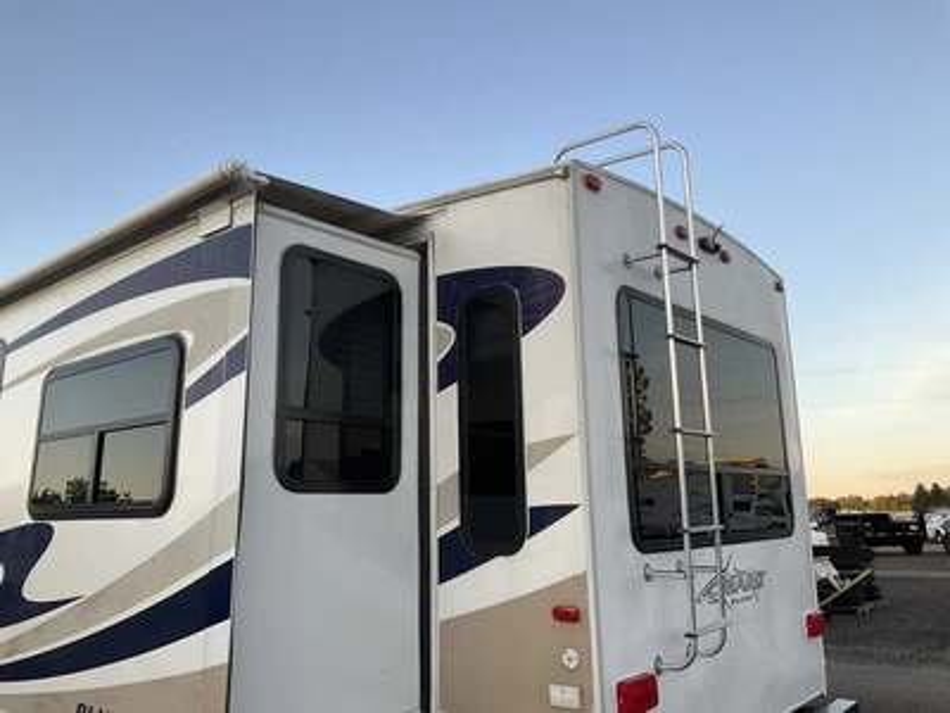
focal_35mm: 29
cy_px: 356
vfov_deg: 48.2
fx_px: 796
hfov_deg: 61.7
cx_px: 475
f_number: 1.8
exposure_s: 1/196
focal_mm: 3
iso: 20
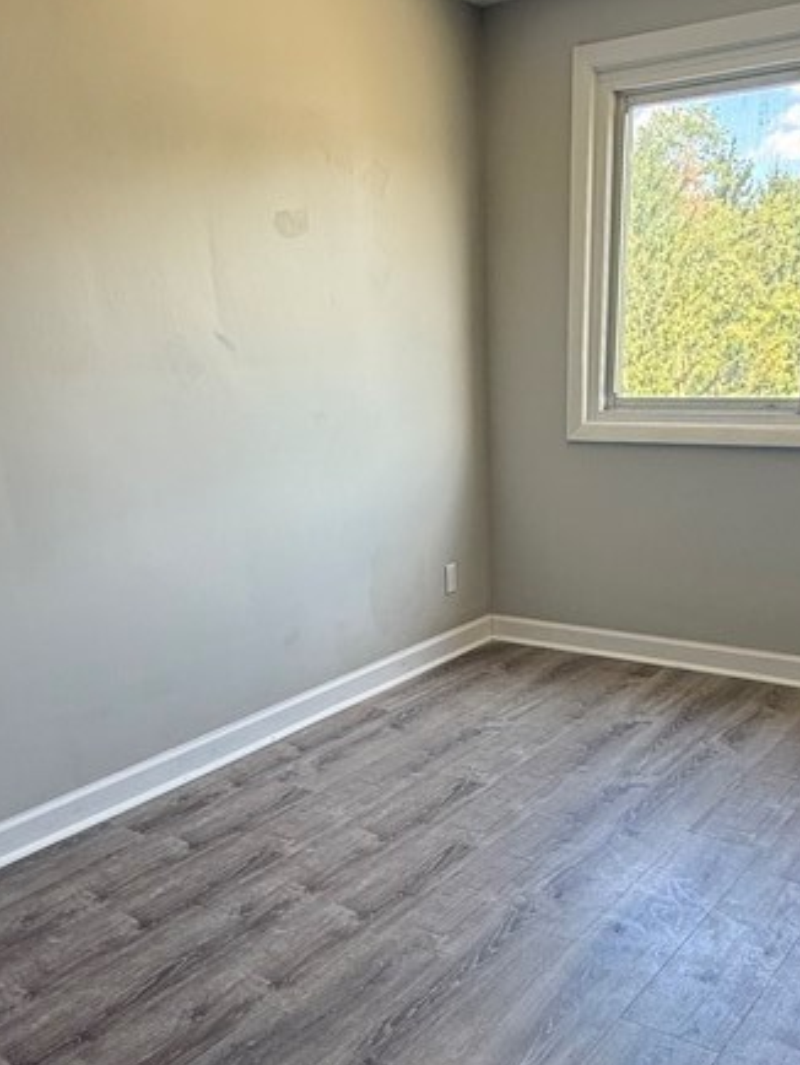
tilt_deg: -27.0
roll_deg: +1.7
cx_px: 442
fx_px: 1016
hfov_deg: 42.9
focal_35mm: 33
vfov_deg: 51.6
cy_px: 861
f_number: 2.2
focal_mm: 2.22
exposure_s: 1/99
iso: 100
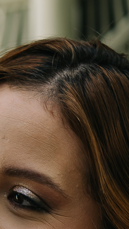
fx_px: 967
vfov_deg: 13.3
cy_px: 245
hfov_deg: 7.6
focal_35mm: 159
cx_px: 42
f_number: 2.8
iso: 100
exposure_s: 1/160
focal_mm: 30
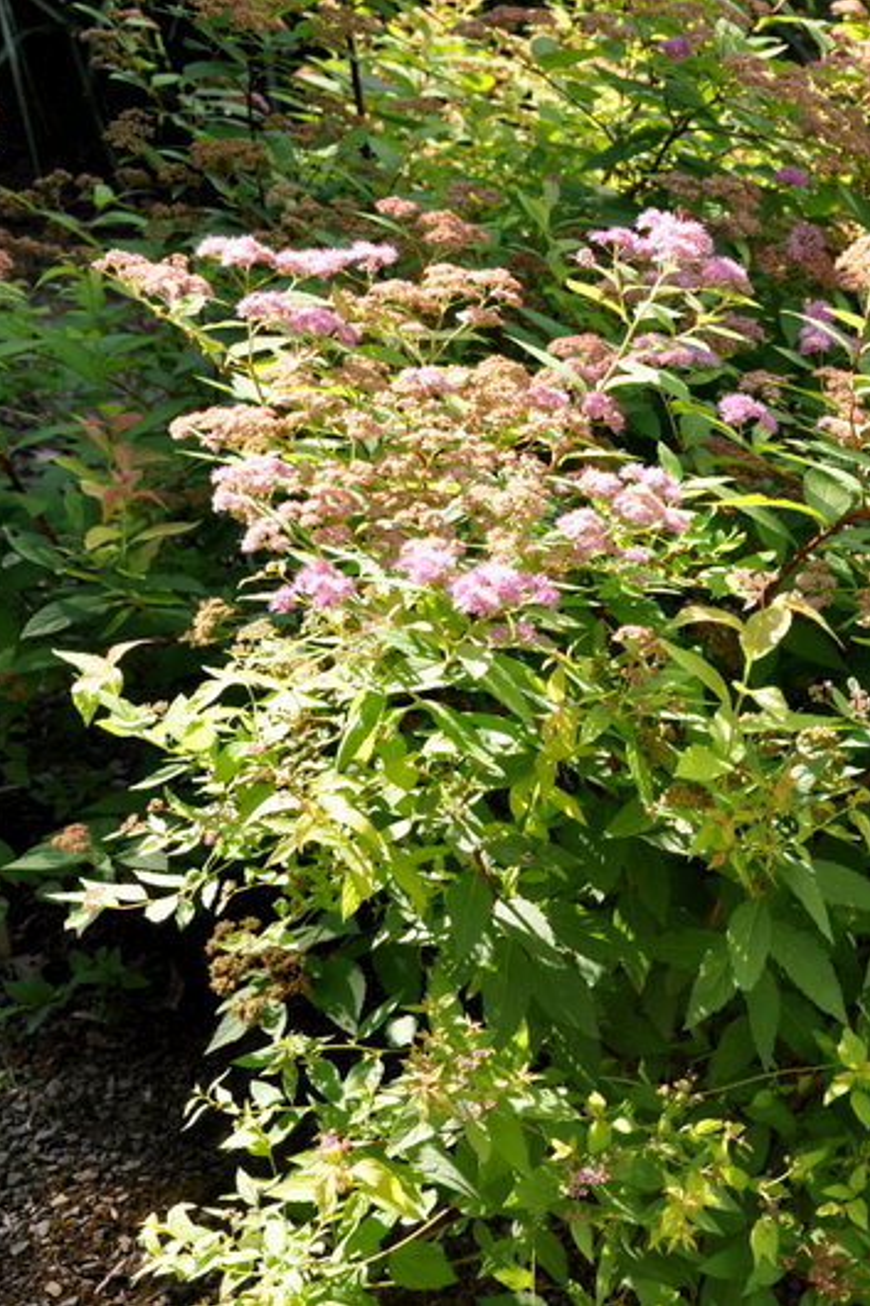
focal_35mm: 86
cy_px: 653
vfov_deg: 23.7
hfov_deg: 15.4
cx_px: 974
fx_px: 3119
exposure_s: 1/160
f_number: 5.6
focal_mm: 38
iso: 200
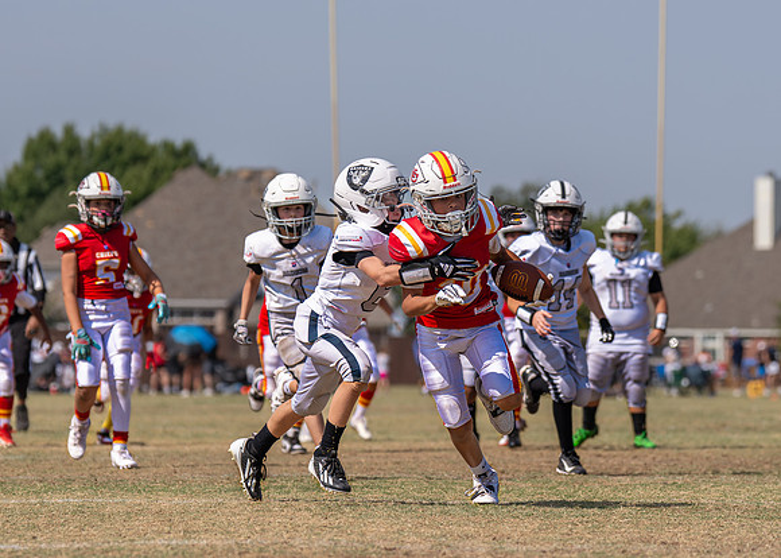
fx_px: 4962
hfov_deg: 9.0
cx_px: 411
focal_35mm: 224
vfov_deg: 6.4
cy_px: 268
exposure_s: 1/3200
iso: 100
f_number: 2.8
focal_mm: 111
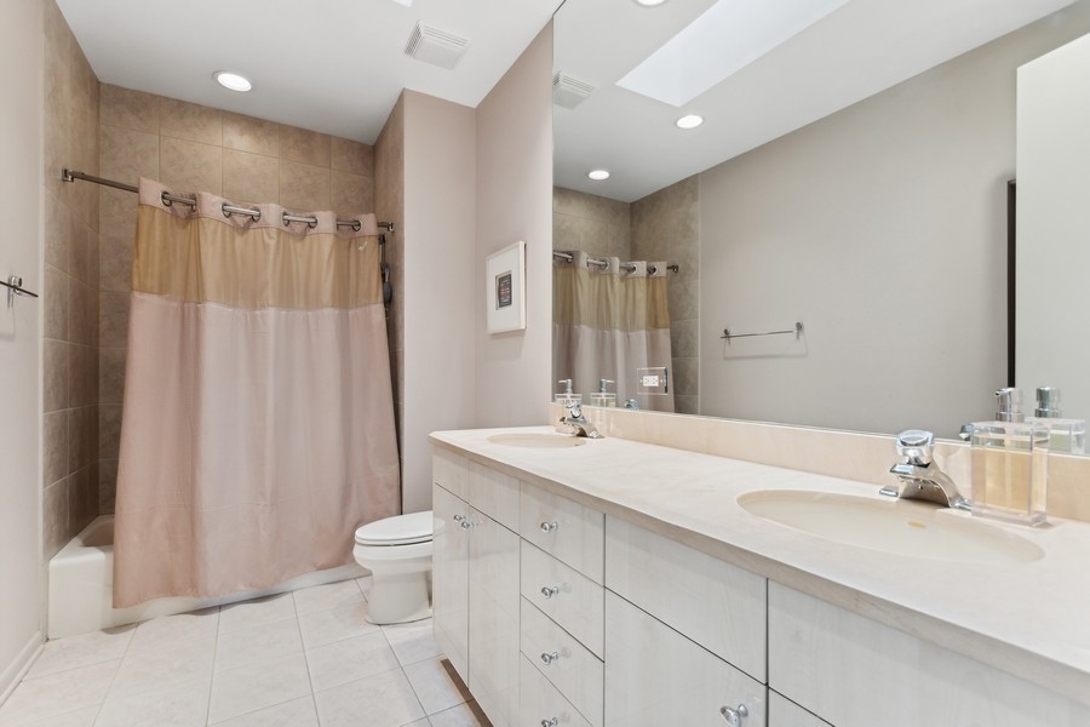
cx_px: 545
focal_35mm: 15
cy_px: 364
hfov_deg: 100.4
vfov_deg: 77.3
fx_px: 454
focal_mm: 10
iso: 200
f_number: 6.3
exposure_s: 1/15
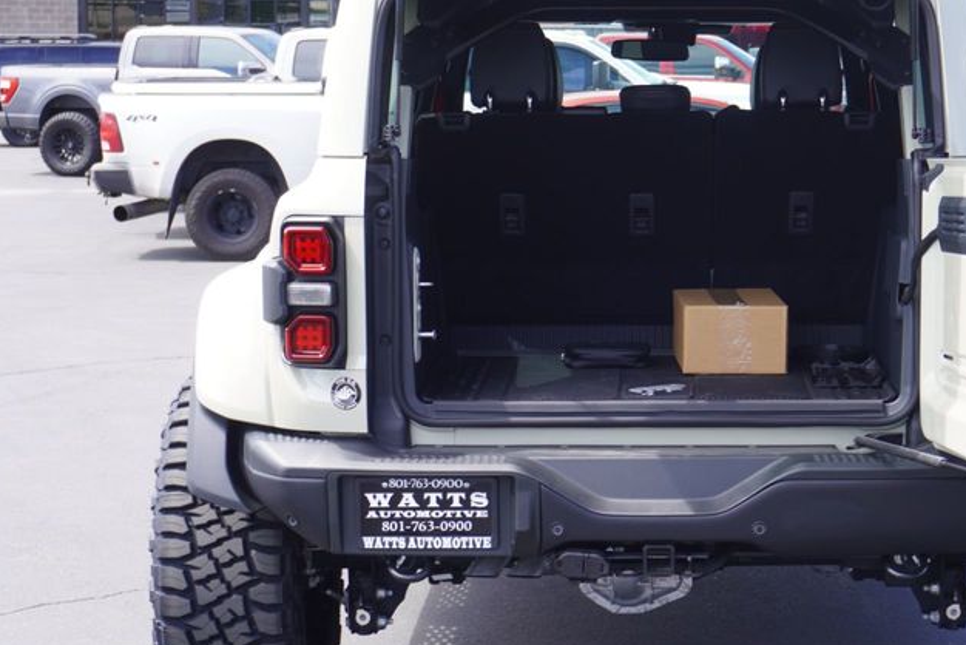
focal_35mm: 86
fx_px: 2304
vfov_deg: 15.9
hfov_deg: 23.5
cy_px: 329
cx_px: 677
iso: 100
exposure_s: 1/80
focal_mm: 35
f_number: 6.3
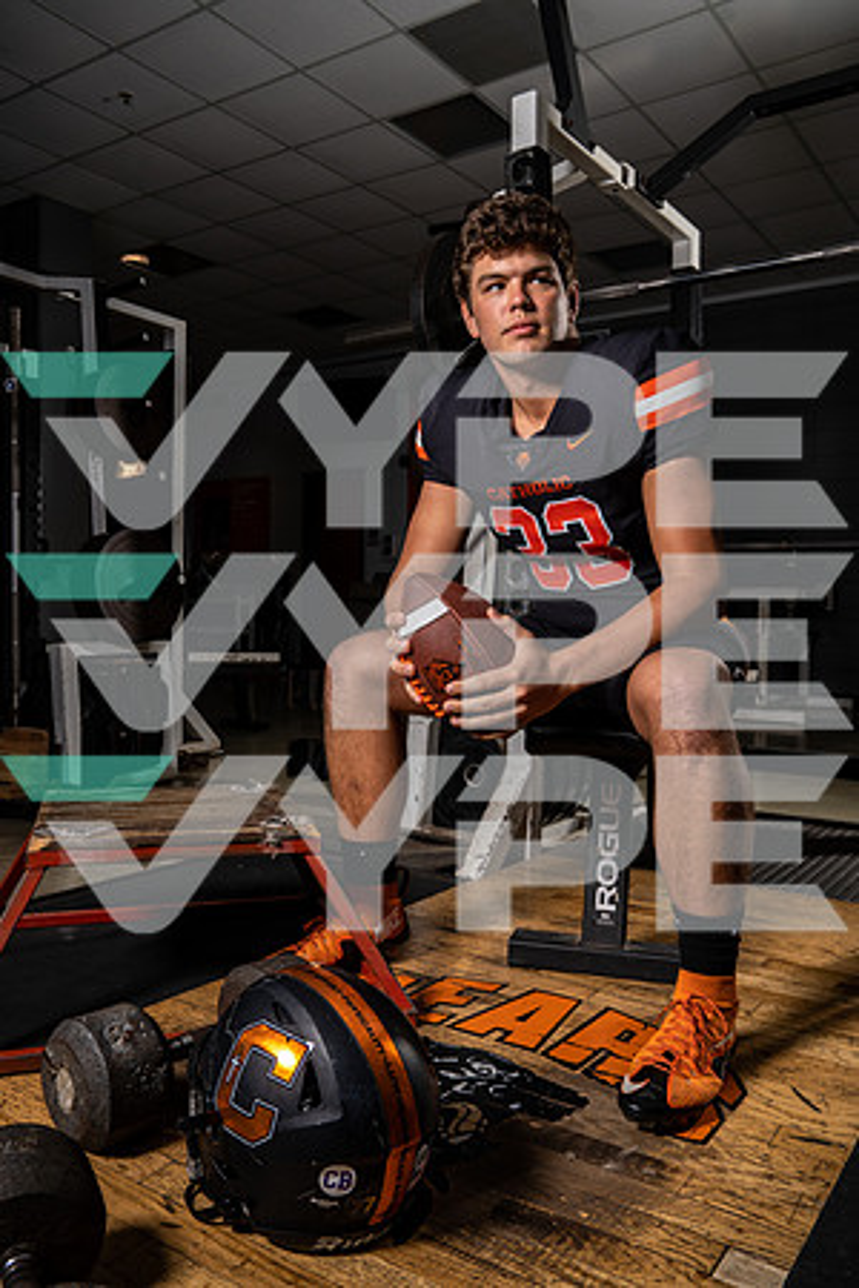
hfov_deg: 46.4
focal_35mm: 28
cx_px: 430
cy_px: 644
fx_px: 1002
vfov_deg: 65.5
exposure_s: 1/250
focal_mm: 28
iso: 200
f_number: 6.3
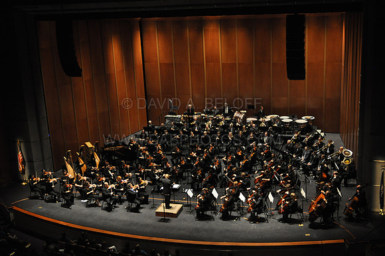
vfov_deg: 28.0
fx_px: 513
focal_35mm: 48
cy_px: 128
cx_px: 192
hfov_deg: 41.2
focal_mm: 32
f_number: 2.8
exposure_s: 1/250
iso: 1600
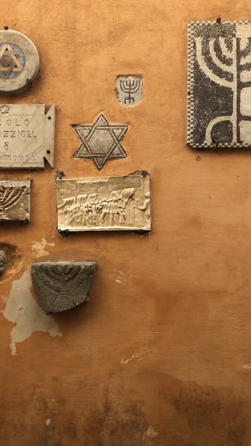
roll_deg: +0.4
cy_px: 225
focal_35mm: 33
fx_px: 391
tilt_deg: +2.4
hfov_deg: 35.2
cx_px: 79
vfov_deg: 59.5
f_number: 1.8
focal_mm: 3.99
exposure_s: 1/120
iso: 32
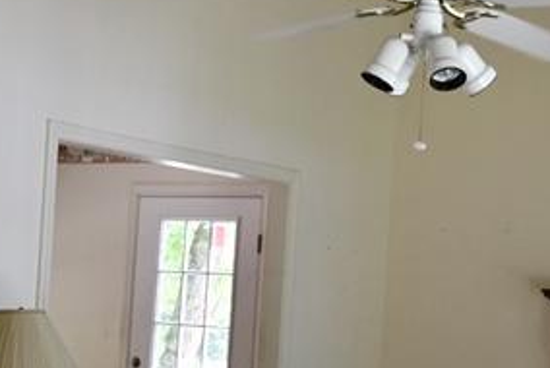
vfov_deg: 15.5
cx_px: 374
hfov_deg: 23.0
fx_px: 1346
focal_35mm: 88
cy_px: 261
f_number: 3.8
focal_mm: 26
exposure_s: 1/125
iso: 1100
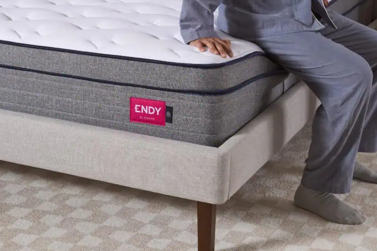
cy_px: 113
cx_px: 157
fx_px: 869
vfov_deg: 16.4
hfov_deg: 24.4
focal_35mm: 83
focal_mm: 45.3
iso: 200
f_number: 6.3
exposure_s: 1/125
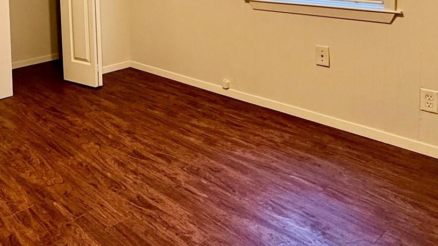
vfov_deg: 28.7
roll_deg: +1.4
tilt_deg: -5.2
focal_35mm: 38
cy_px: -15
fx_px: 441
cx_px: 84
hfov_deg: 49.5
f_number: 2.2
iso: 250
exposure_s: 1/60
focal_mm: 2.22
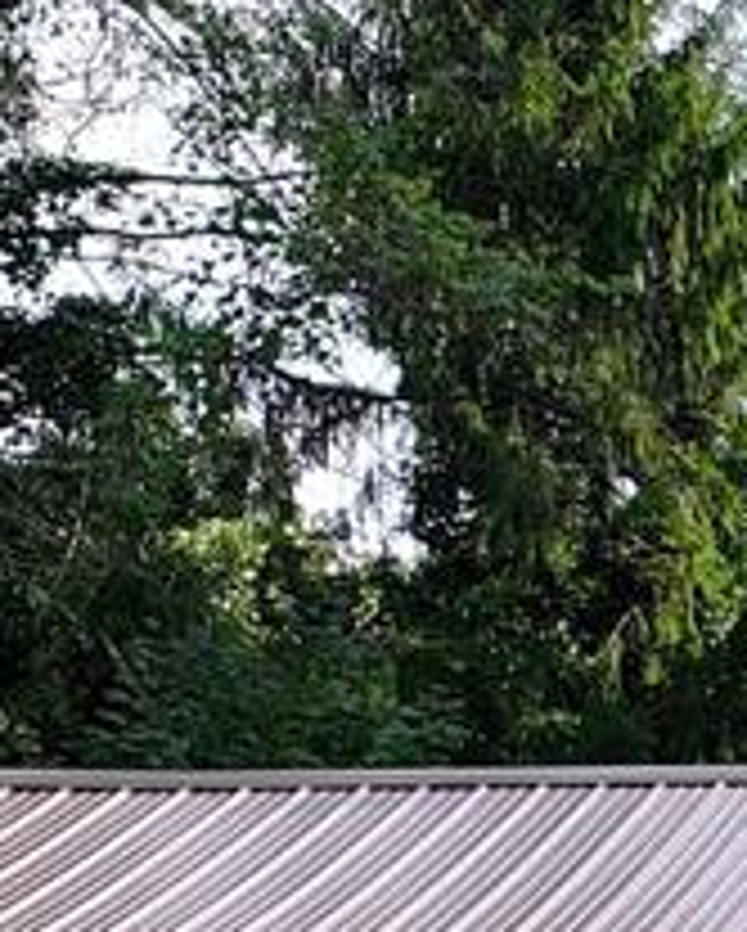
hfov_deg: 8.7
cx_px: 1782
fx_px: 4498
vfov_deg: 11.4
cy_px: 1317
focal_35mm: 163
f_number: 2.8
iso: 170
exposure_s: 1/1250
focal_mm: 12.29
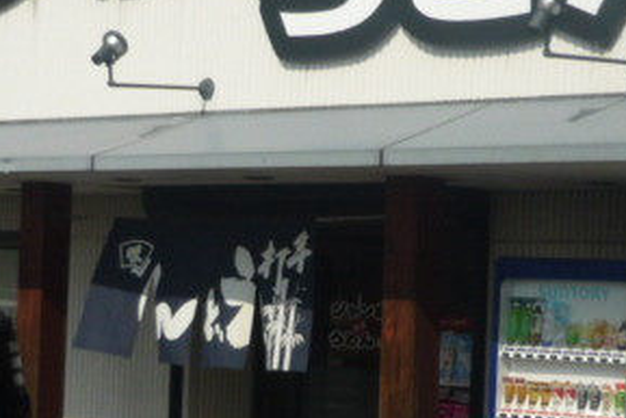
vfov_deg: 11.2
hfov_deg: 16.8
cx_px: 364
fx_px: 2122
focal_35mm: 122
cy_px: 249
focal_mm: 5.5
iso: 100
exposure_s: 1/400
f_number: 8
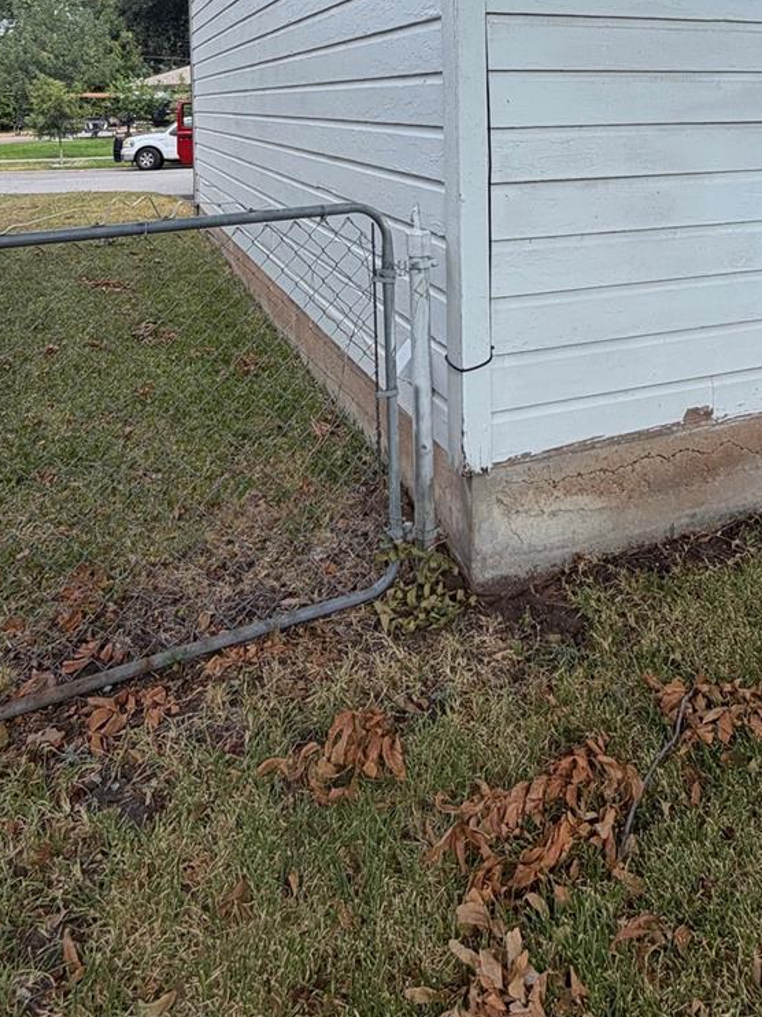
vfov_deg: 54.7
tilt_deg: -2.0
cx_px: 440
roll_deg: +2.7
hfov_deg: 48.0
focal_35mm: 29
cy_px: 126
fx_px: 852
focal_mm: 2.22
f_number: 2.2
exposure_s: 1/522
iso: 40
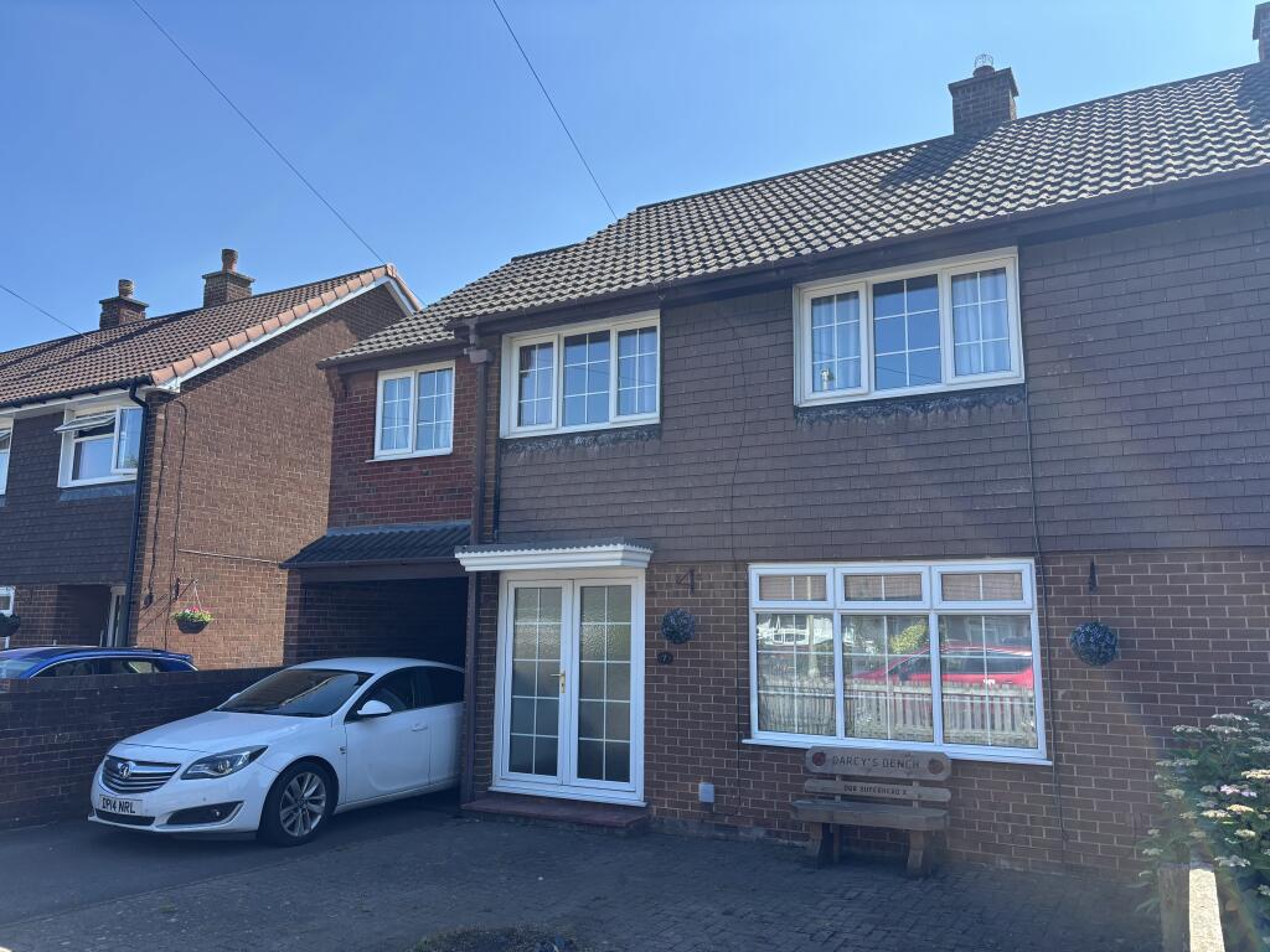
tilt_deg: +9.0
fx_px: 954
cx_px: 635
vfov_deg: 53.1
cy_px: 476
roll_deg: -0.3
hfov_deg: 67.3
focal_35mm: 26
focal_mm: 5.96
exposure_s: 1/1311
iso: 50
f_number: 1.6
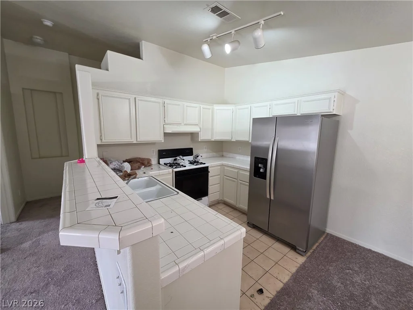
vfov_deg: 89.9
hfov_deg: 106.2
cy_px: 155
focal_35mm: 13
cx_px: 206
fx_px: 155
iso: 200
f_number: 1.9
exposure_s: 1/120
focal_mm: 2.2
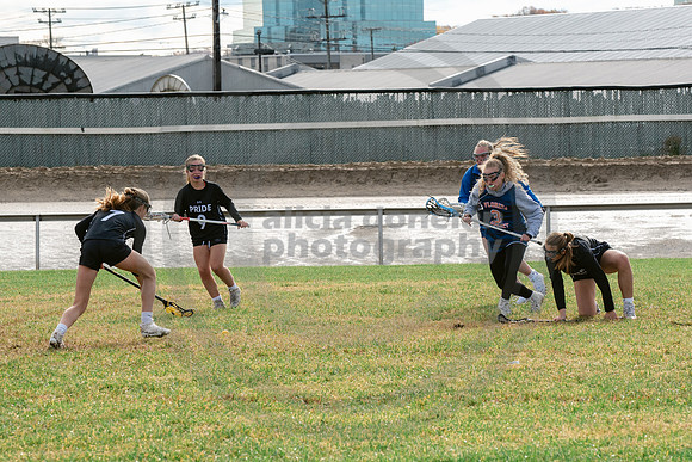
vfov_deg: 7.1
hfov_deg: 10.6
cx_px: 443
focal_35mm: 194
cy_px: 358
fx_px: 3725
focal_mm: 125
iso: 400
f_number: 7.1
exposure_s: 1/800
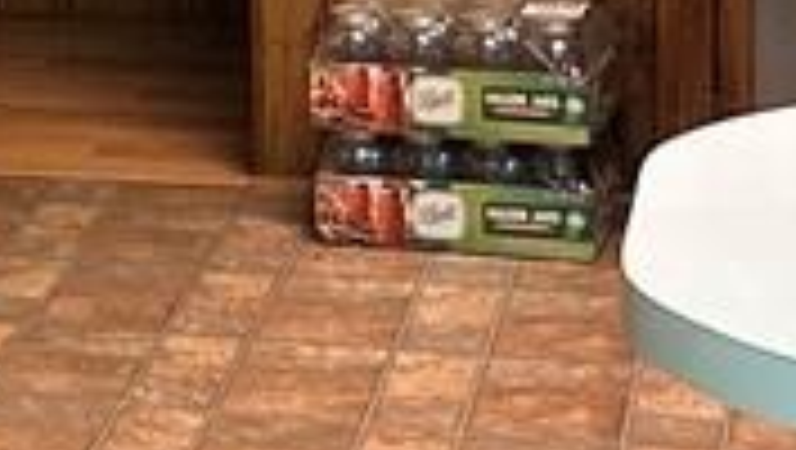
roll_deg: +4.6
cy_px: -27
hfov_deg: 12.7
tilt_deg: -12.3
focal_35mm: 151
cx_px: -711
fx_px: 3190
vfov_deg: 8.0
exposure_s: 1/60
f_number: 1.78
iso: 250
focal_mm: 6.86
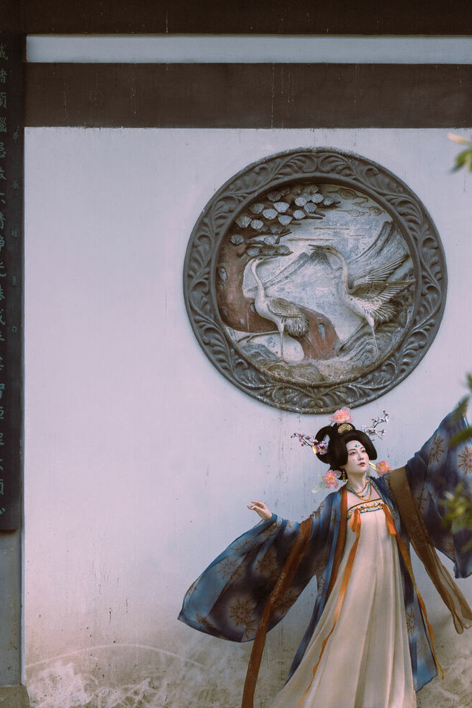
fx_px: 2183
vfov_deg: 18.3
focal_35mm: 111
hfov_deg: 12.3
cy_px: 208
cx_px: 274
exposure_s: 1/320
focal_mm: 70
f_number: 11
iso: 500
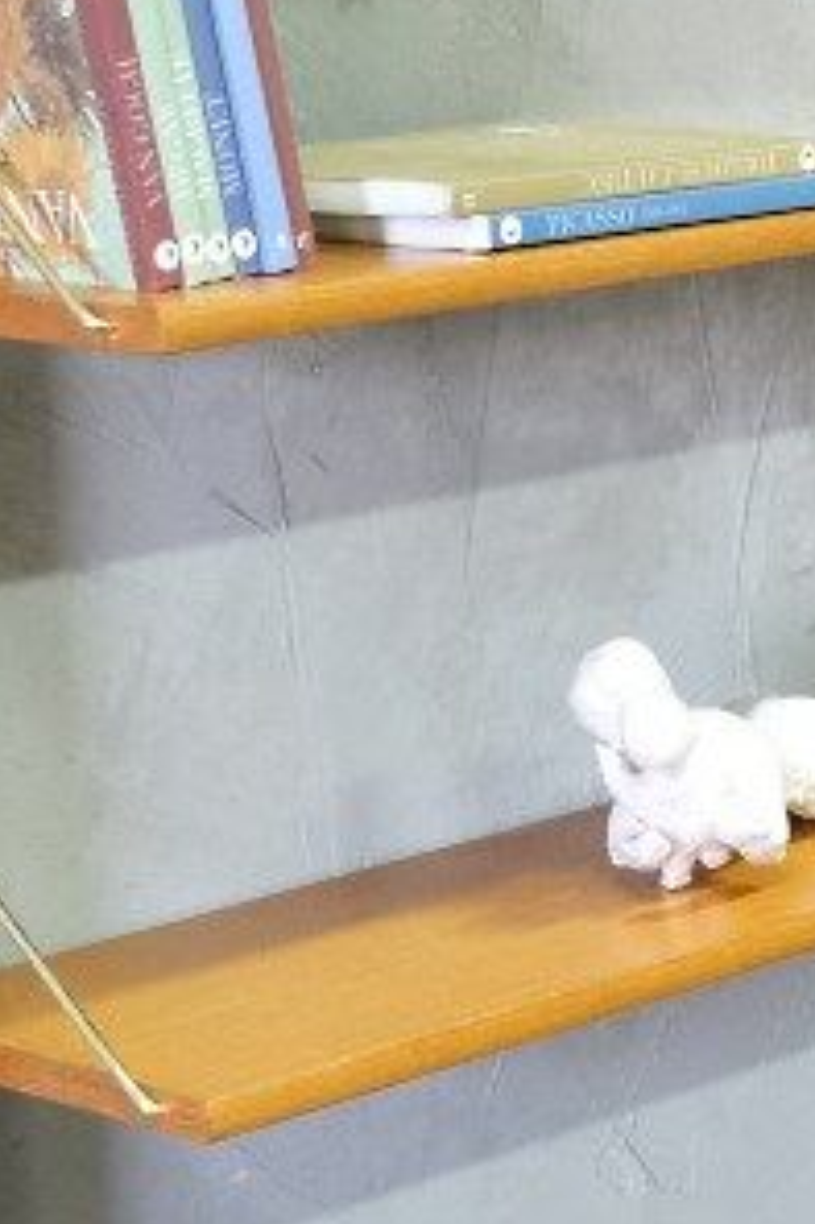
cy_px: 587
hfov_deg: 10.5
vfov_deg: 15.9
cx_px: 885
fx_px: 4385
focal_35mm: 129
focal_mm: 20.2
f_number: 4
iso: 2500
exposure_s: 1/28
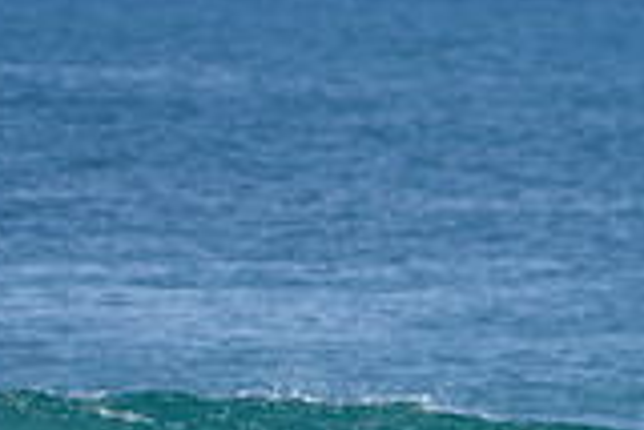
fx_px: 32372
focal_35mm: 1808
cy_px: 581
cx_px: 398
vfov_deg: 0.8
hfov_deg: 1.1
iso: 250
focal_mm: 500
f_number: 6.3
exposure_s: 1/2500
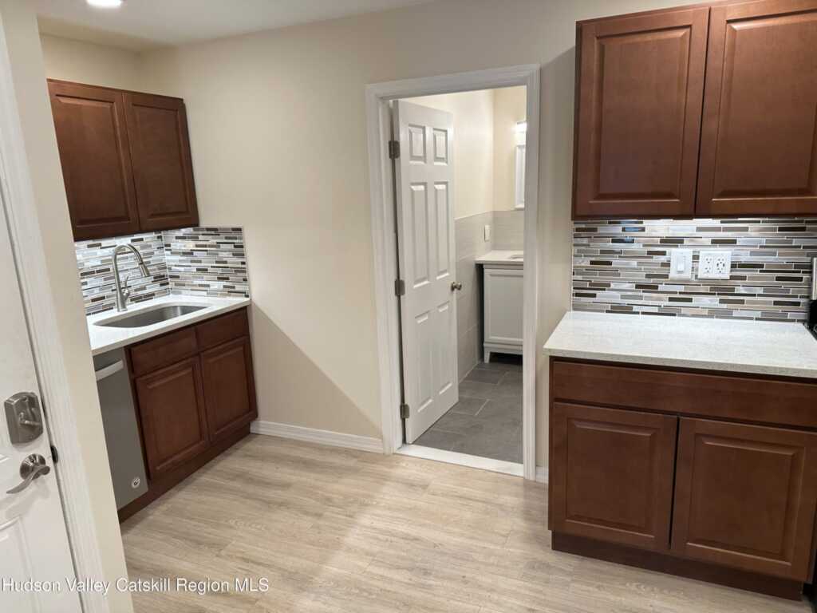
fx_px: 566
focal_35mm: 24
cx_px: 408
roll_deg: +2.4
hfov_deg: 71.6
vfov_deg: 56.8
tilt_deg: -13.8
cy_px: 306
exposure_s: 1/120
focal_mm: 6.86
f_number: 1.78
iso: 125
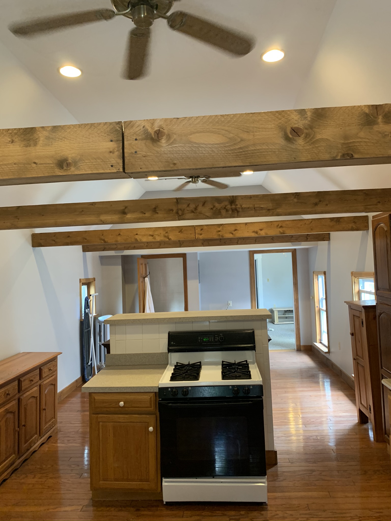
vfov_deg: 67.3
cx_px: 196
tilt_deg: +1.9
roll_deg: +2.2
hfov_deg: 53.1
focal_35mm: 26
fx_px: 392
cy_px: 260
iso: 200
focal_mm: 4.25
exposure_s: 1/60
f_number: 1.8
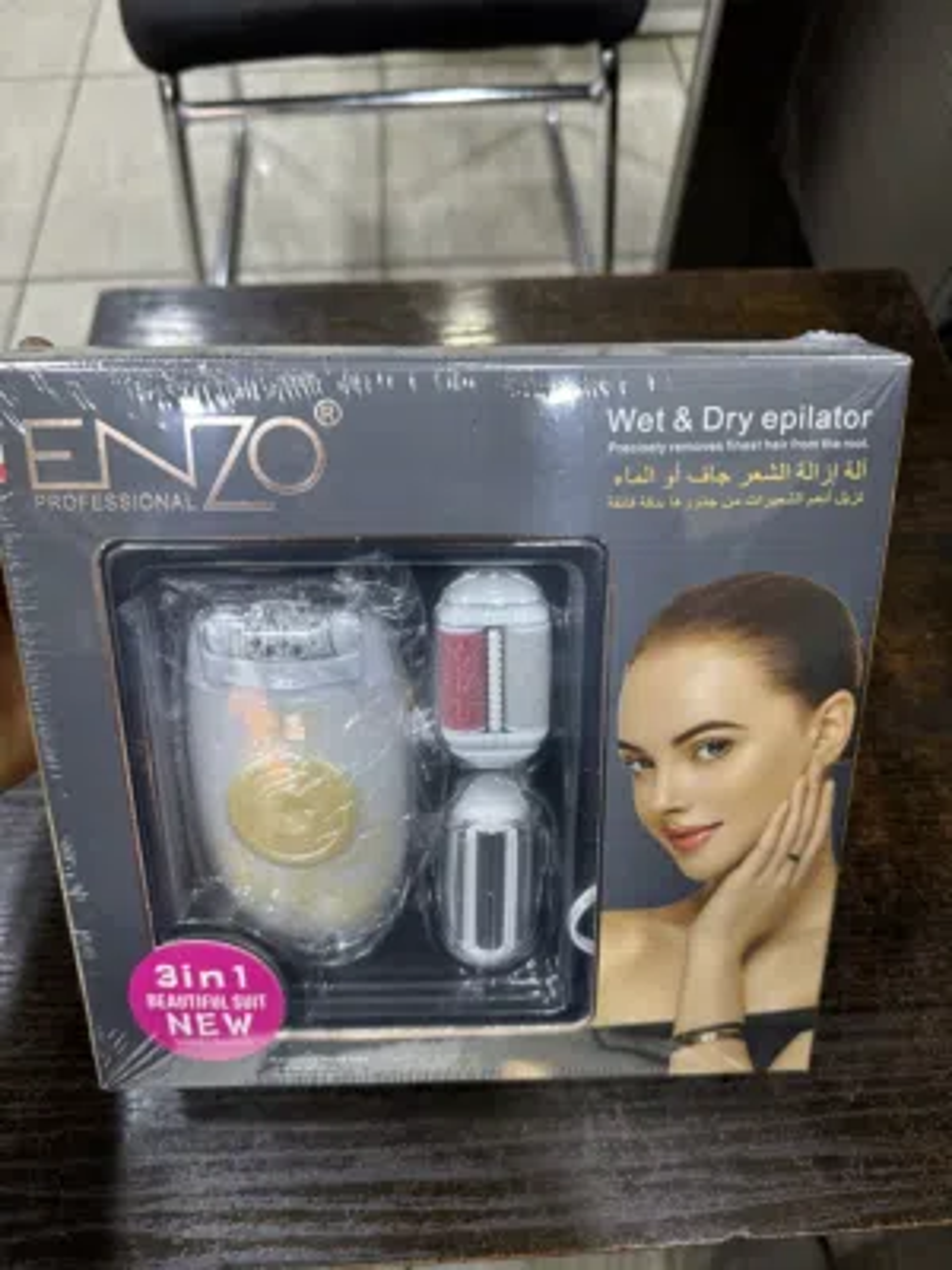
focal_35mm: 24
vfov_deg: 71.6
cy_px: 635
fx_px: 880
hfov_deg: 56.8
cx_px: 476
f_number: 1.78
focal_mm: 6.86
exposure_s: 1/93
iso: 250
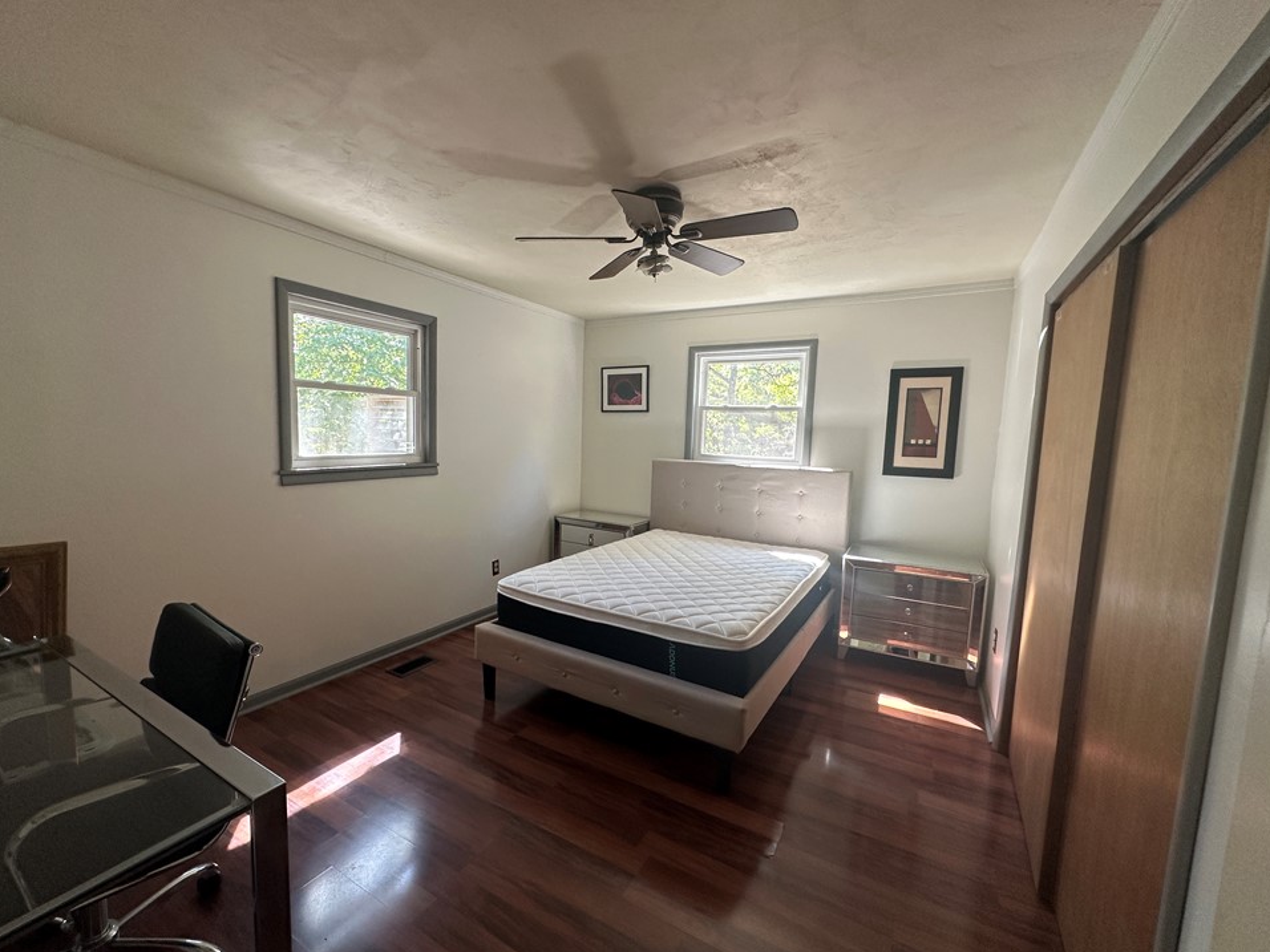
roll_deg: -2.4
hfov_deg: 98.1
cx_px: 607
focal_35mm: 15
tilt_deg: -5.2
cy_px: 489
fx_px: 550
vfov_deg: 81.7
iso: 125
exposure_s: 1/99
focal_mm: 2.22
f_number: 2.2
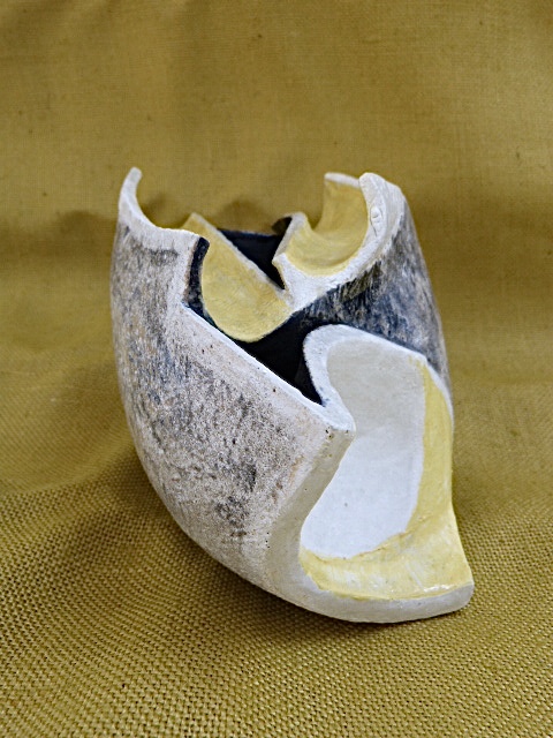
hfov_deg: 46.8
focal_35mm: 30
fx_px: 639
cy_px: 369
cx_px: 276
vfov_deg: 60.0
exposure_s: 1/60
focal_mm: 5.2
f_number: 2.9
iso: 160
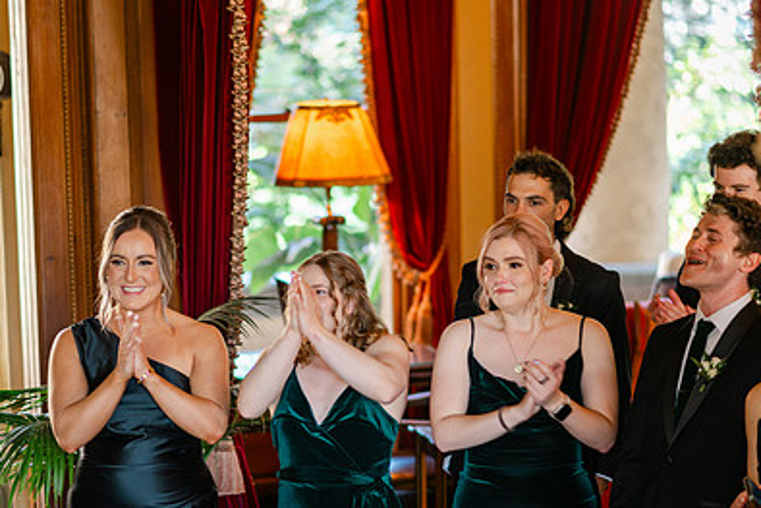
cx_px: 305
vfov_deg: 11.0
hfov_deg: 16.4
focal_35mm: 125
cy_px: 325
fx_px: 2643
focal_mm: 85
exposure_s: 1/80
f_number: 1.8
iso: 250
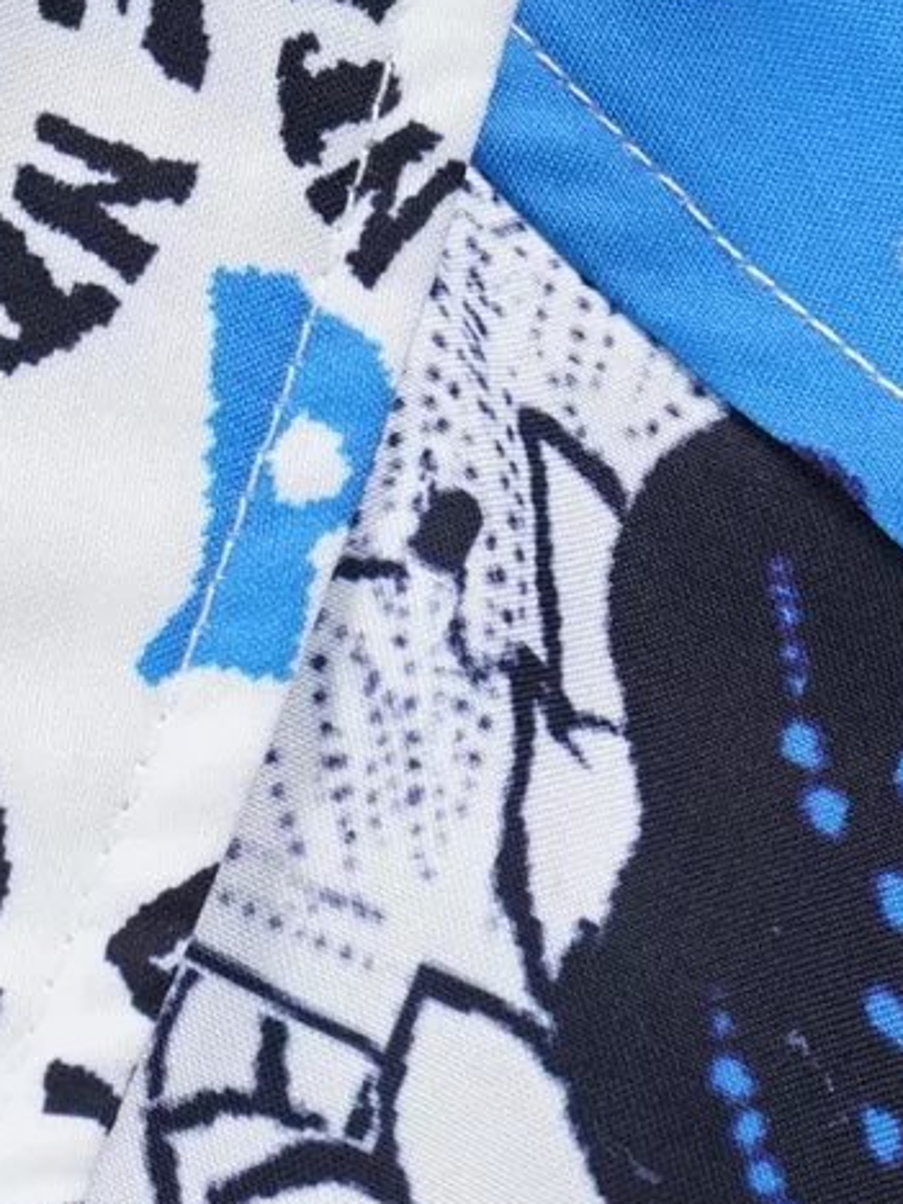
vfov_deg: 7.5
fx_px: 9148
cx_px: -1490
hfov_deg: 5.4
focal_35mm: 263
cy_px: -273
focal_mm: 50
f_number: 9
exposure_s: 1/100
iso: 160
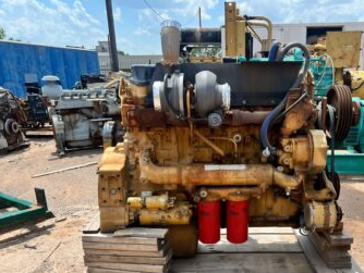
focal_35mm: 35
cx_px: 231
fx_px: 368
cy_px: 183
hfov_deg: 52.0
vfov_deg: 40.2
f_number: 1.5
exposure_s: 1/2083
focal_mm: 5.7
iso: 50
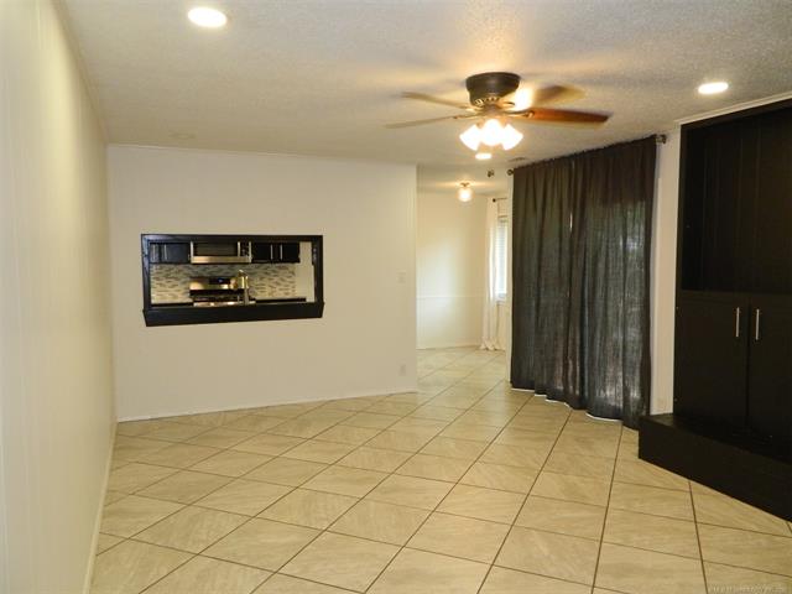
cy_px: 297
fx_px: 572
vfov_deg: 54.9
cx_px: 396
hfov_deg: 69.4
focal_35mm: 25
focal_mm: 4.5
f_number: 3.1
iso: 320
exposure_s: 1/30
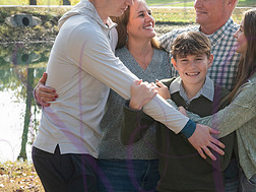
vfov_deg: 12.1
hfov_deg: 16.1
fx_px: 902
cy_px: 47
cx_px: 183
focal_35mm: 122
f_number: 8
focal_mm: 52
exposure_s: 1/640
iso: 400
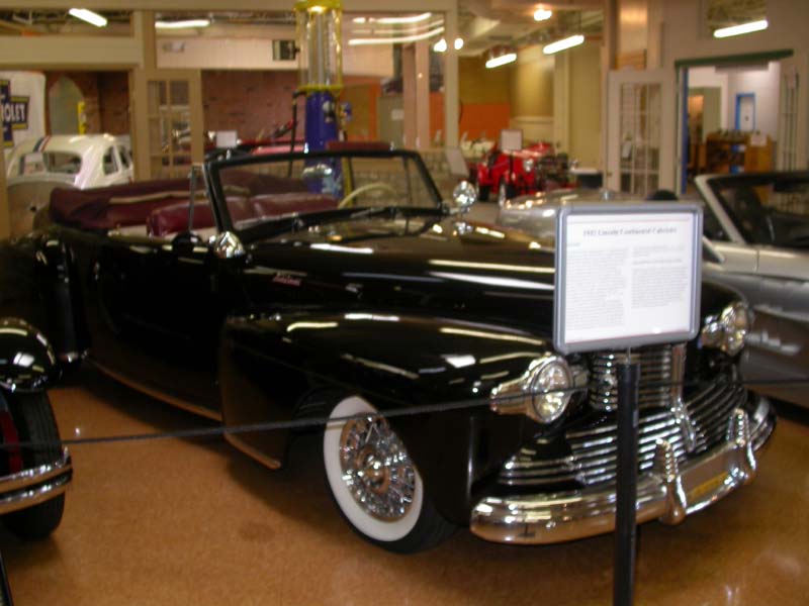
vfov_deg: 37.7
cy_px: 303
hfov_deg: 49.0
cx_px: 404
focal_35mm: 38
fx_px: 888
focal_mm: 7.85
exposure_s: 1/30
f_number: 2.6
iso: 100
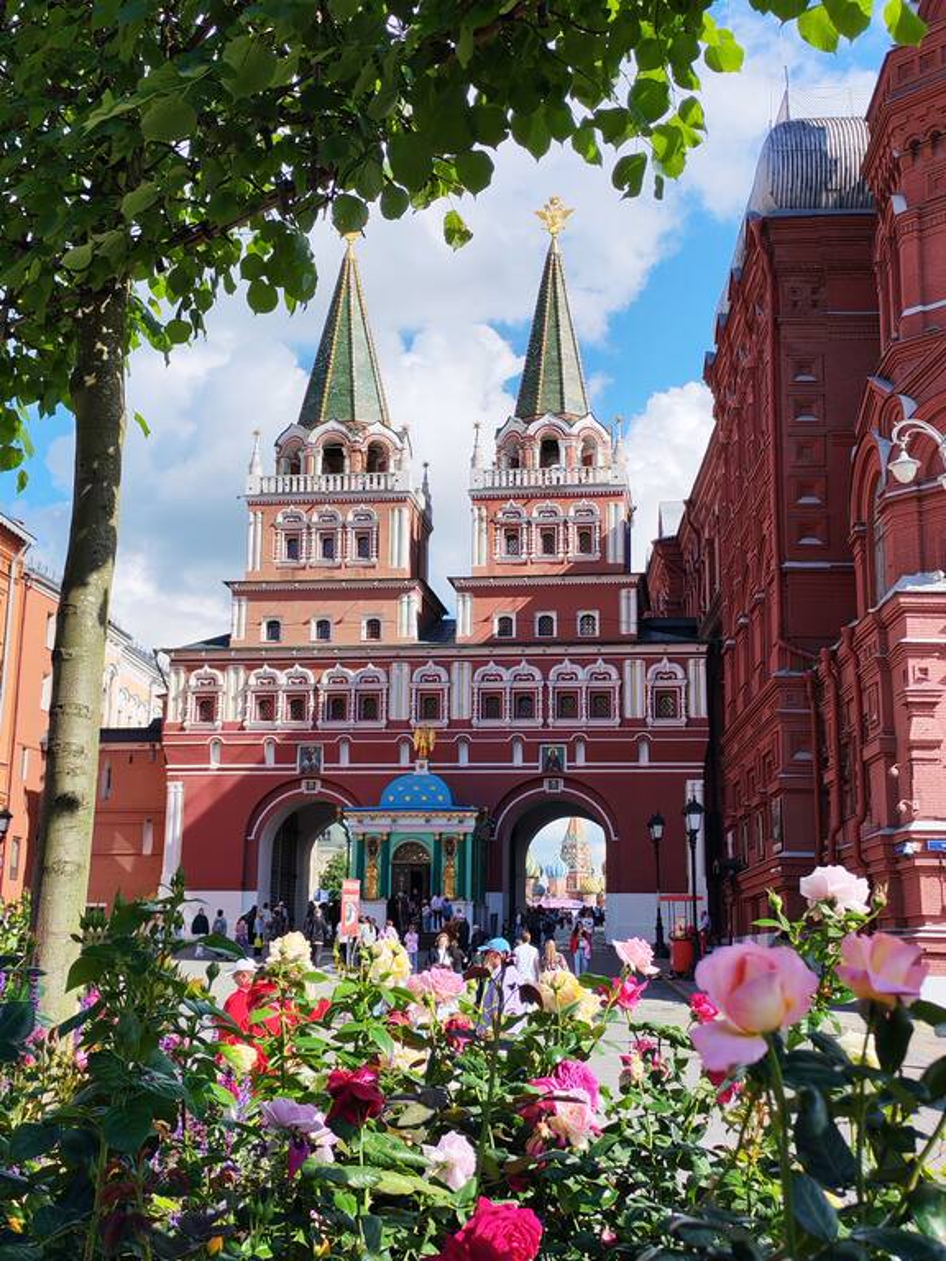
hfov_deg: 31.5
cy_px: 630
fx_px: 1676
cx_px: 473
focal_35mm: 46
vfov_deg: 41.2
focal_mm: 6.12
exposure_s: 1/1000
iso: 50
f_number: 1.9
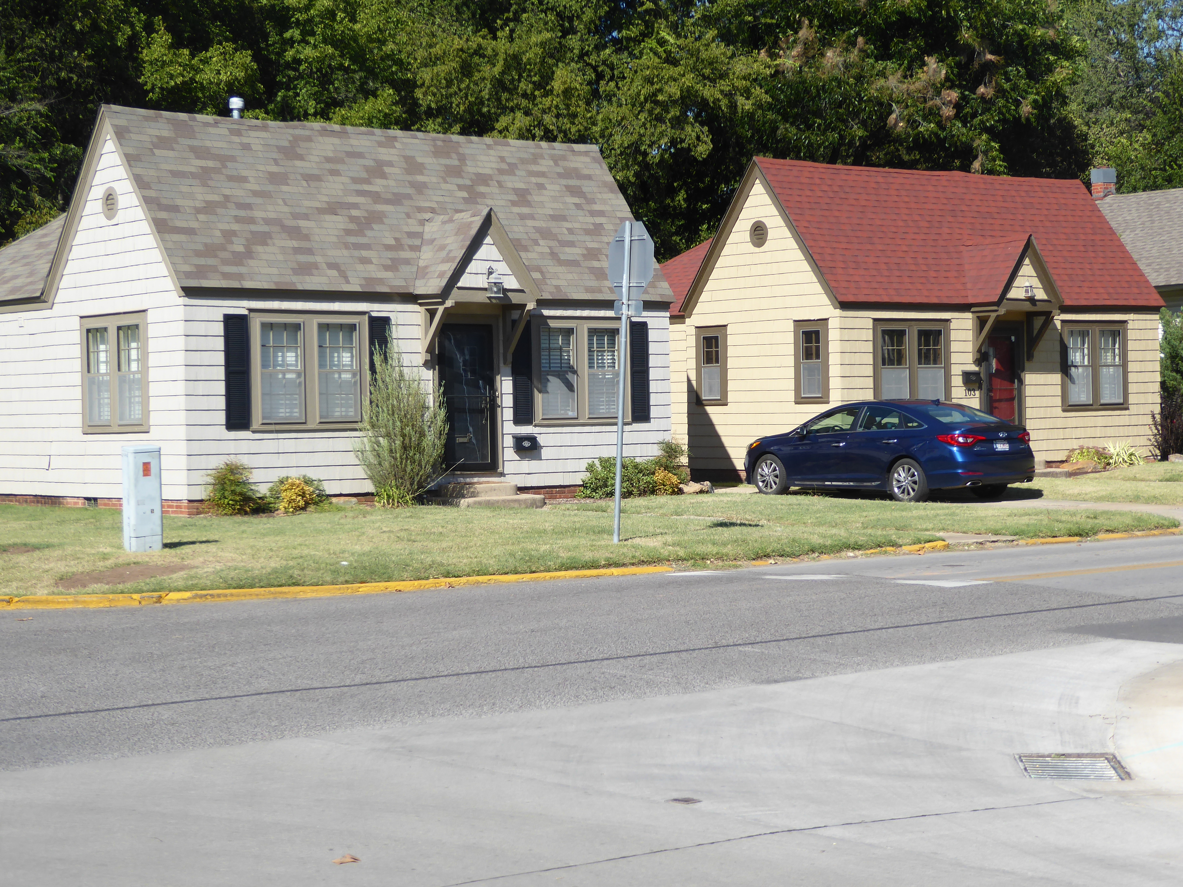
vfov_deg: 21.3
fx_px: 2358
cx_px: 592
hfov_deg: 28.2
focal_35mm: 69
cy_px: 444
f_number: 4.4
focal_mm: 11.7
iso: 80
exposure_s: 1/400
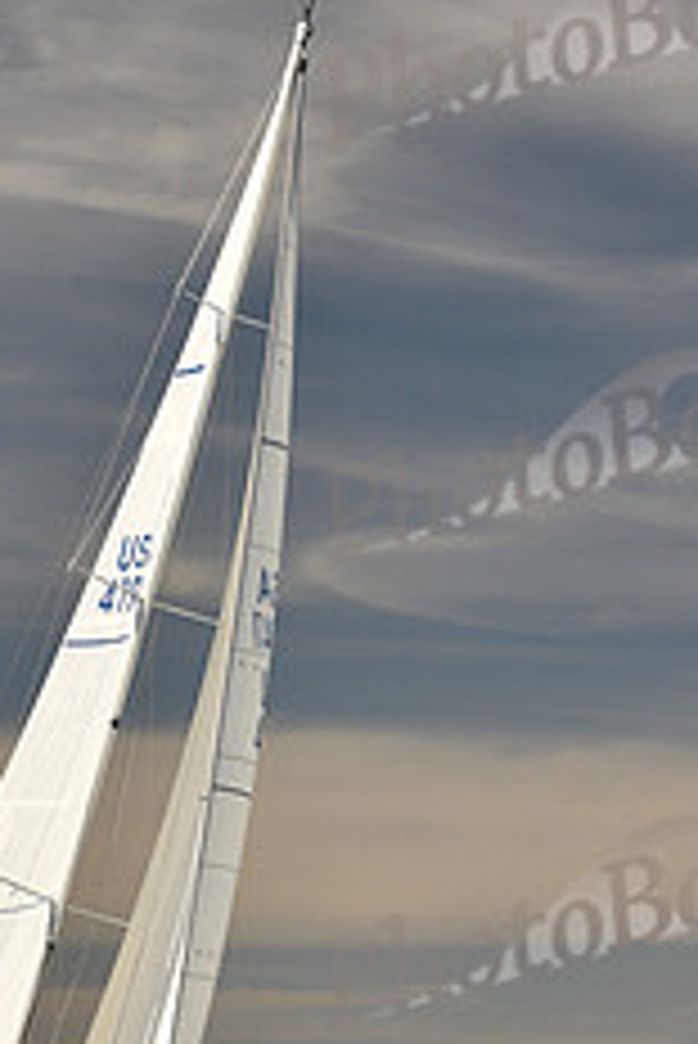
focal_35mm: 175
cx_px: 88
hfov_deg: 7.8
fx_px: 5082
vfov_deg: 11.7
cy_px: 742
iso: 250
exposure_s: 1/640
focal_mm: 70
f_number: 7.1
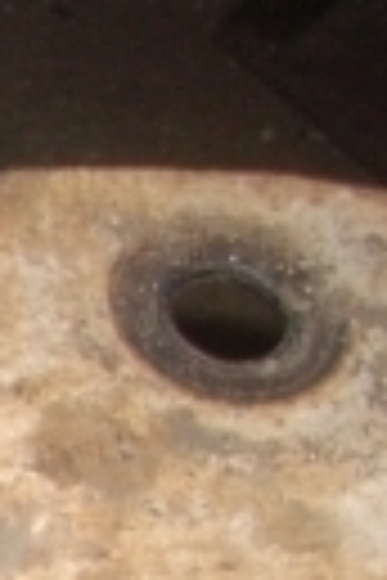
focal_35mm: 223
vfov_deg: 8.6
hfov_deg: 5.4
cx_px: -1161
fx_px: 3596
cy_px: 1243
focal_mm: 6.2
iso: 100
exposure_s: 1/60
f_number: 2.8
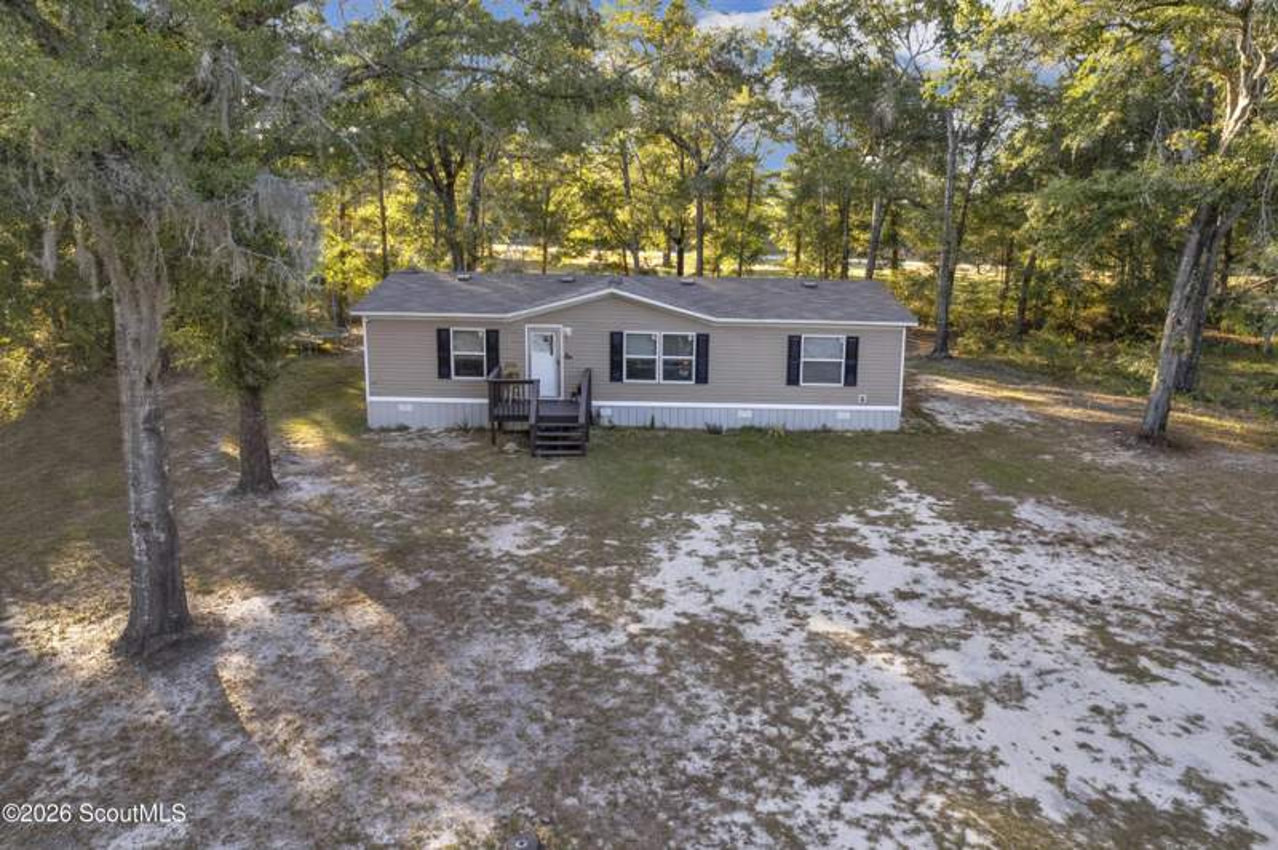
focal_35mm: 22
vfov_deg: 57.1
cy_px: 425
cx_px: 639
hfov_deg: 78.6
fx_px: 780
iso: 140
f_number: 2.8
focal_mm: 8.38
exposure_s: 1/250
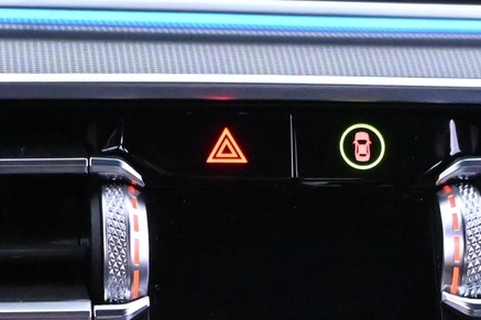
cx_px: 244
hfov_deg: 17.5
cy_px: 440
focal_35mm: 117
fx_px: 1561
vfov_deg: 11.4
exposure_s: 1/60
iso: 10000
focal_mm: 21
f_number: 4
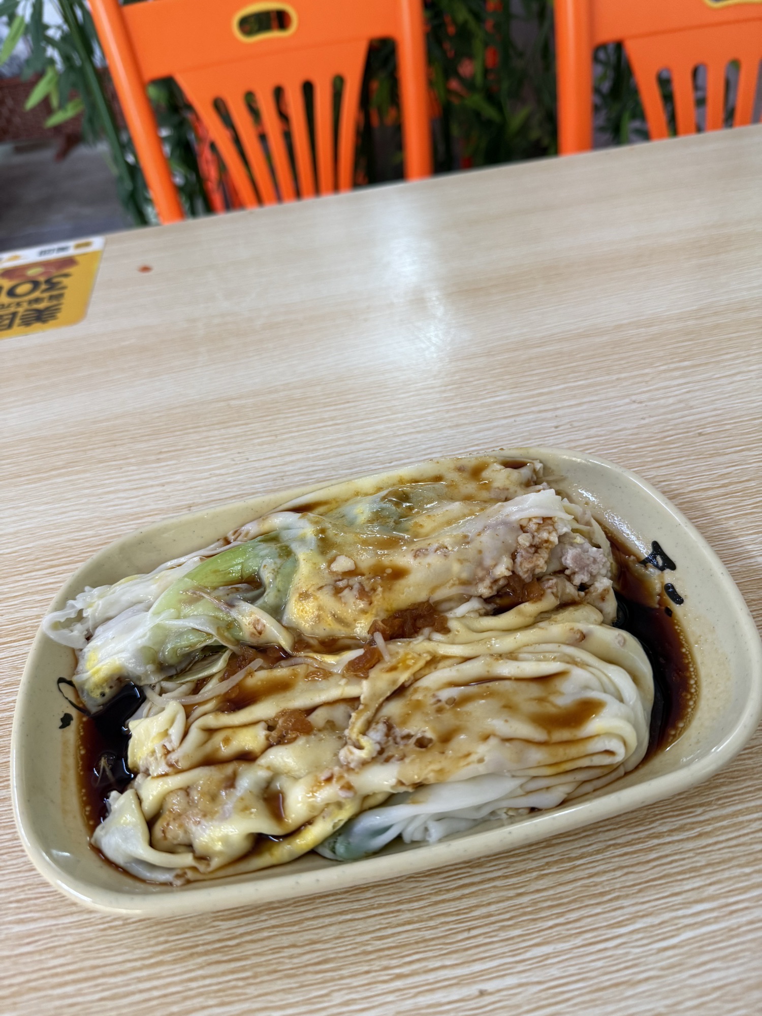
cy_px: 508
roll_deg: +8.2
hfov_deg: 56.8
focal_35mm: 24
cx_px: 381
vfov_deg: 71.6
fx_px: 704
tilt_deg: -42.1
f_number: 1.78
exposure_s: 1/60
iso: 250
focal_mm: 6.76
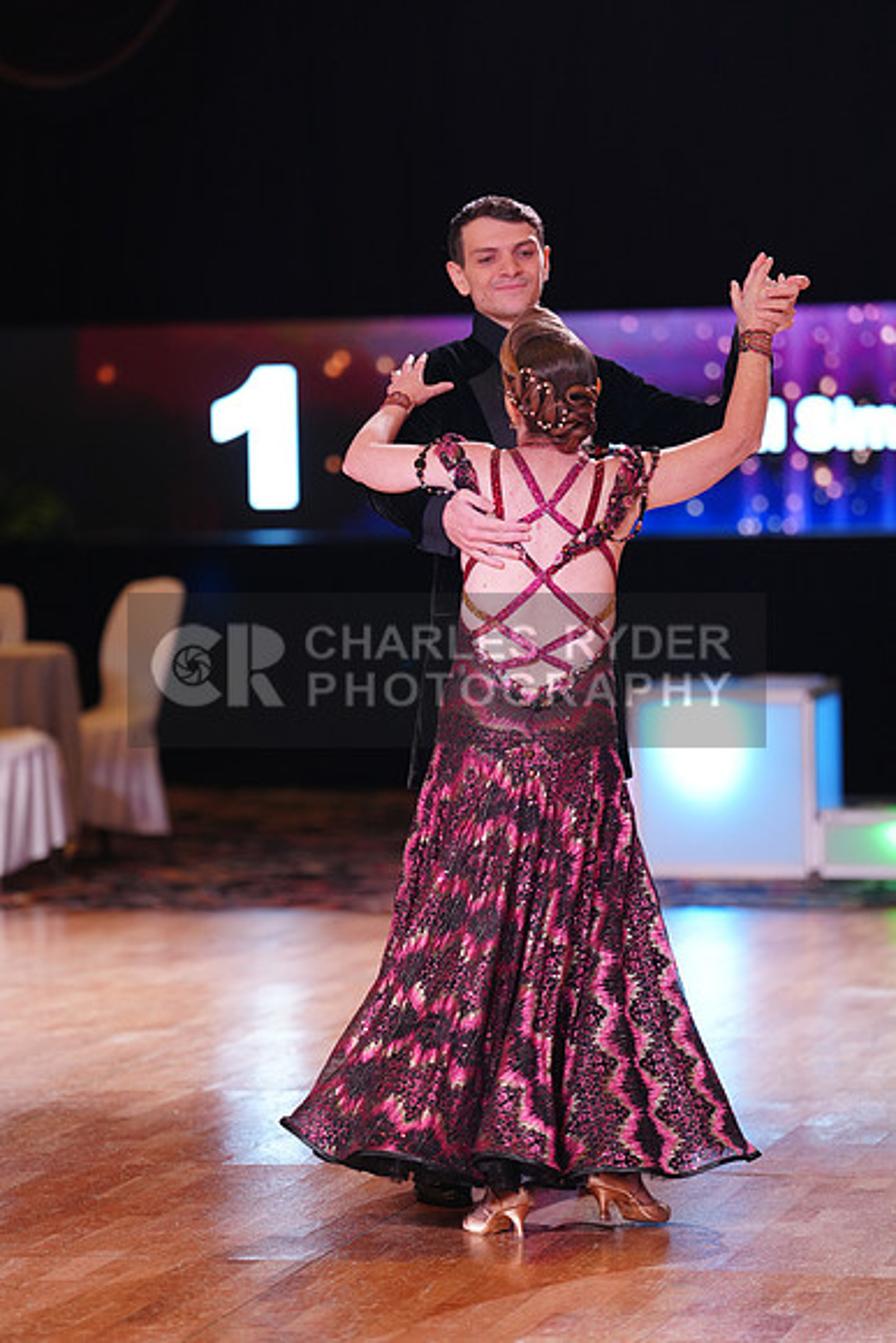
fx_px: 5037
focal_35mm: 135
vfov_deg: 15.2
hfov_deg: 10.2
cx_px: 448
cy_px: 672
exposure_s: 1/250
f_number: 2.8
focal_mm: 135
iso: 1000
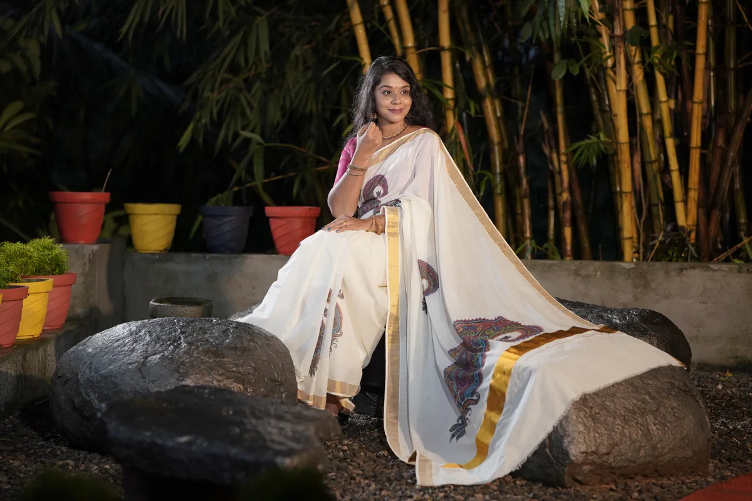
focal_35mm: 85
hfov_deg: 23.9
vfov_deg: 16.1
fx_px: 1775
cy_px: 250
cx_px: 376
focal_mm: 85
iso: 640
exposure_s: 1/250
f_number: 2.8
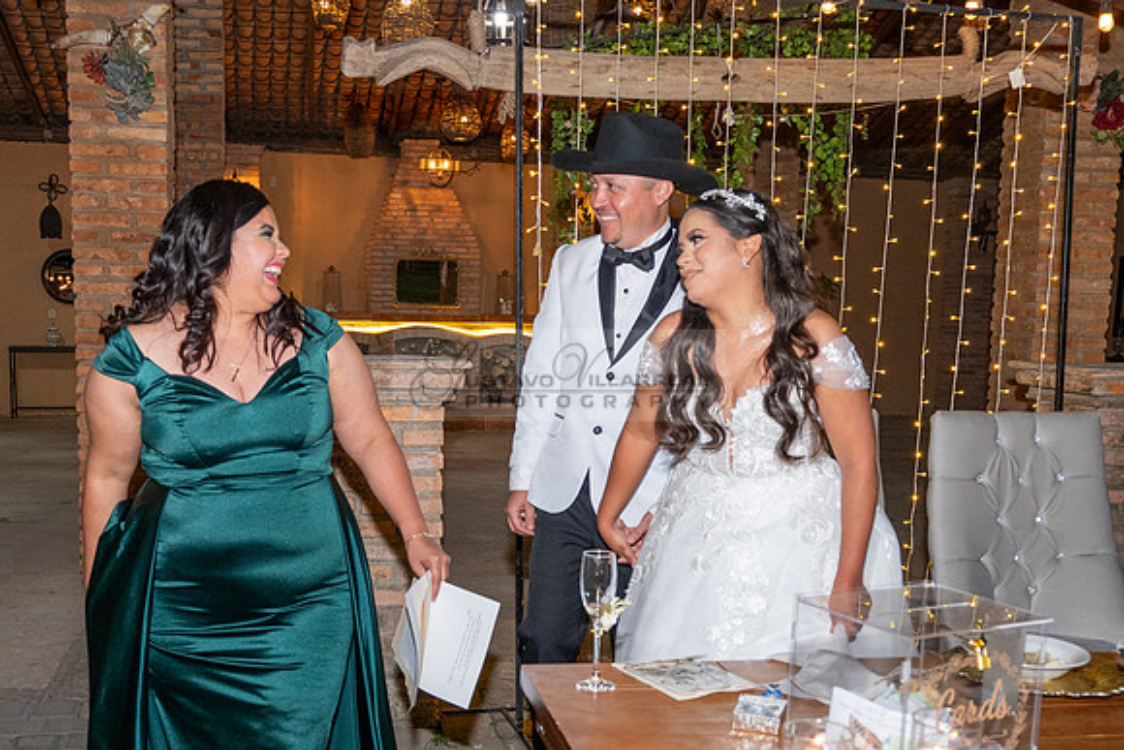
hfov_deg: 46.9
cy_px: 476
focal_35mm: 41
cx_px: 507
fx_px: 1292
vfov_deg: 32.2
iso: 2500
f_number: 5
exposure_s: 1/200
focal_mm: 28
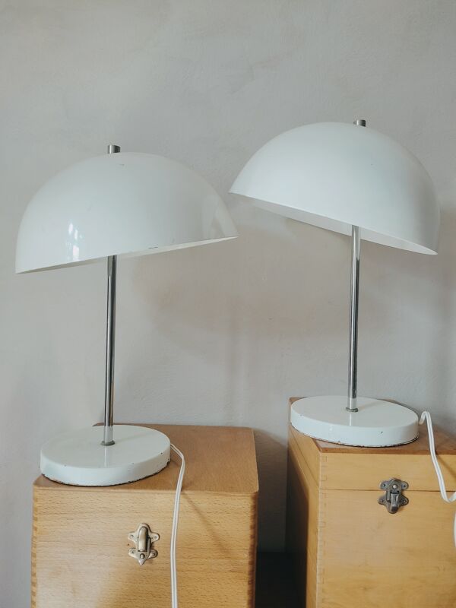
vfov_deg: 67.3
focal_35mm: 26
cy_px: 304
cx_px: 228
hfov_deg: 53.1
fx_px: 457
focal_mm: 4.74
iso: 108
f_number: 1.79
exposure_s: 1/33
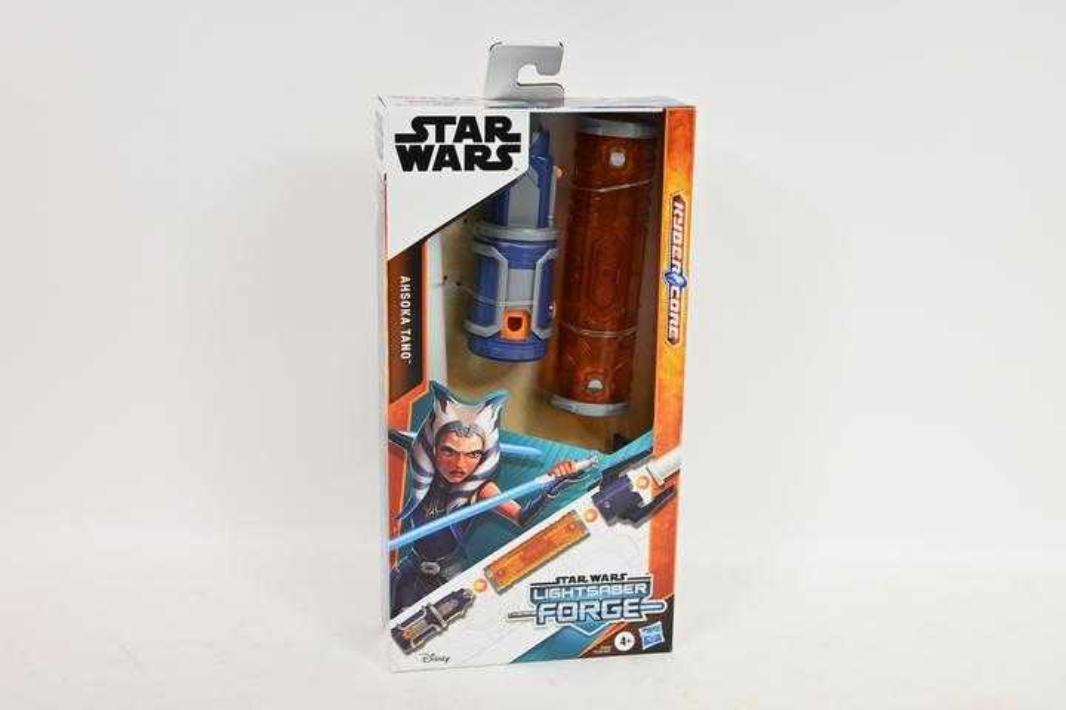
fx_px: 1355
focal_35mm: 46
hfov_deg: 43.0
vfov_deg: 29.4
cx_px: 533
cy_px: 355
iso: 400
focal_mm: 30.5
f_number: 4.8
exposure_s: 1/125
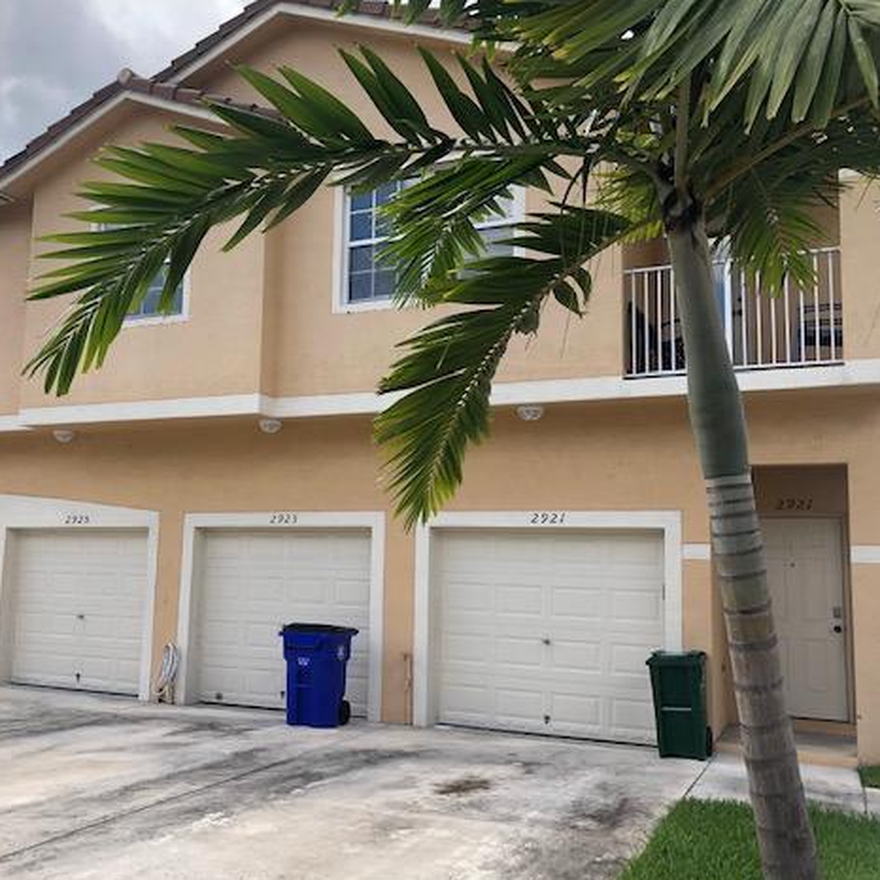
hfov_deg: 47.9
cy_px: 449
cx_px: 313
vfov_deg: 48.4
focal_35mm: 34
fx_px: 978
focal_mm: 4
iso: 20
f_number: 1.8
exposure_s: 1/1091
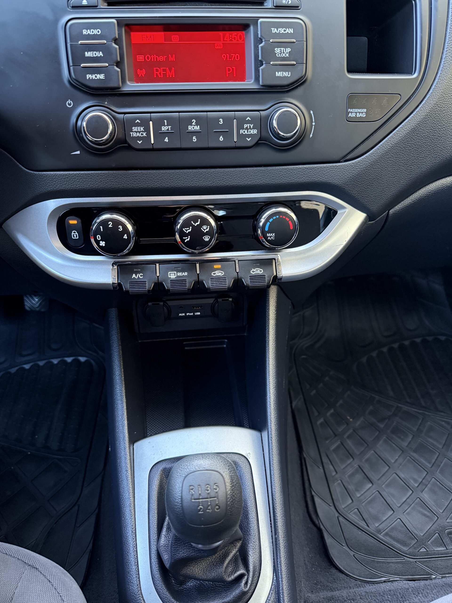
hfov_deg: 56.8
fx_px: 418
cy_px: 302
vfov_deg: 71.6
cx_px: 226
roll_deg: -0.5
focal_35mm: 24
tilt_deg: -42.4
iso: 640
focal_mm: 6.76
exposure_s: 1/60
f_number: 1.78
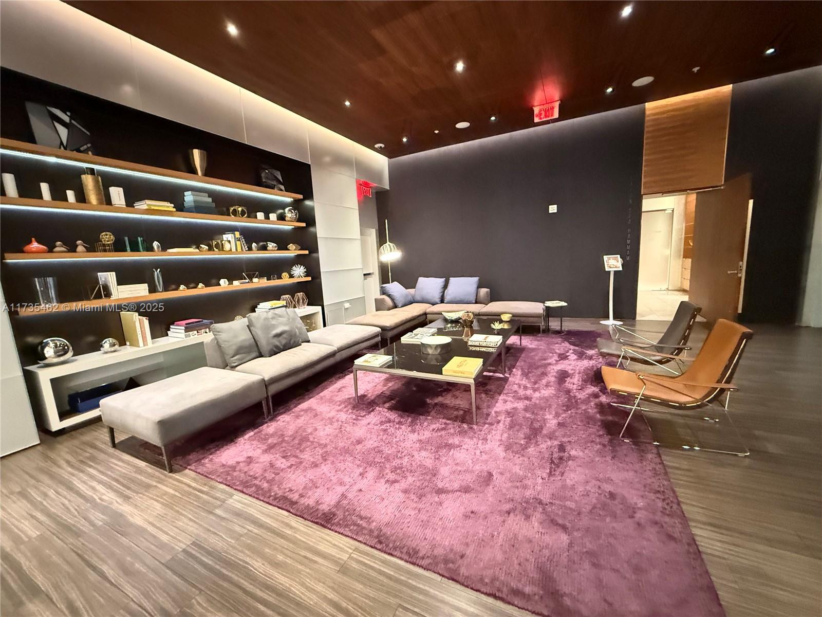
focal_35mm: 14
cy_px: 308
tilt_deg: -9.0
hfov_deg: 102.1
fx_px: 332
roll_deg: +3.3
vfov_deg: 85.7
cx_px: 411
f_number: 2.2
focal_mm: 2.22
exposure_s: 1/24
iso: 2500
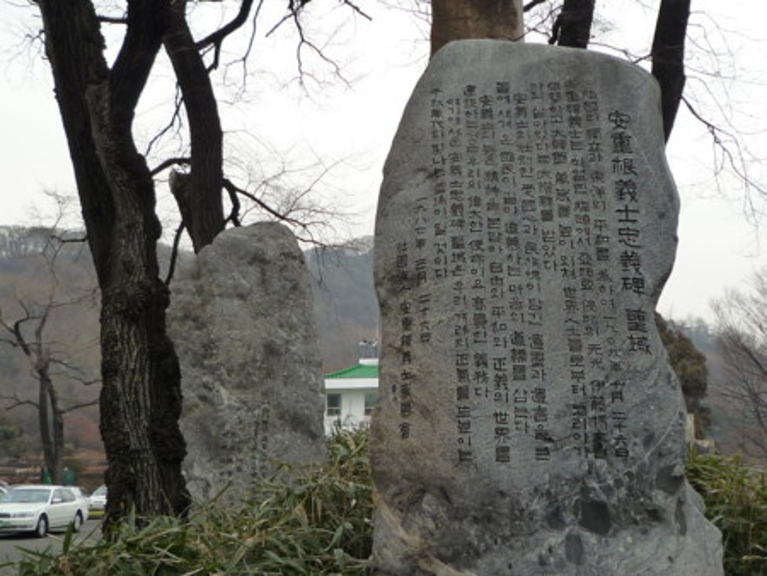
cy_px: 288
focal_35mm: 45
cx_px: 384
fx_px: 998
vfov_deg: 32.2
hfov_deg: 42.1
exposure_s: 1/250
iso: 160
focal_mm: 4.4
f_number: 2.8
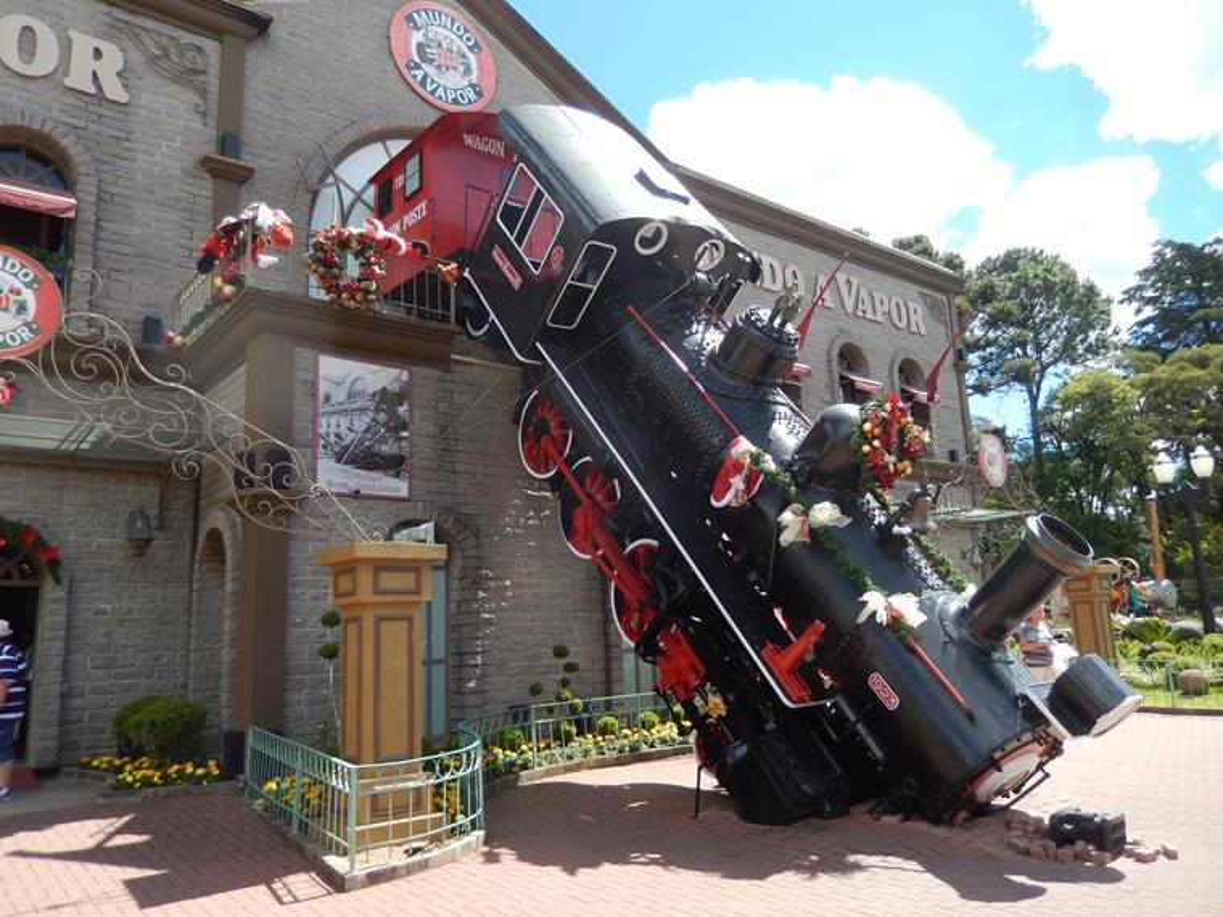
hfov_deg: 69.4
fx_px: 883
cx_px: 612
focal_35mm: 25
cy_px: 458
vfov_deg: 54.9
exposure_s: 1/500
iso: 125
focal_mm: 4.5
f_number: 3.4
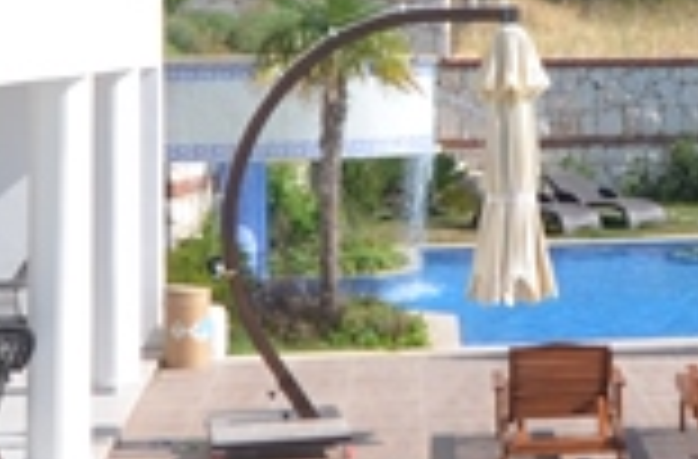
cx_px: 662
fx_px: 2111
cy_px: -144
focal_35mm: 109
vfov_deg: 12.0
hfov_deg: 18.4
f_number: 8
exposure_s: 1/250
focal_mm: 11
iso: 110
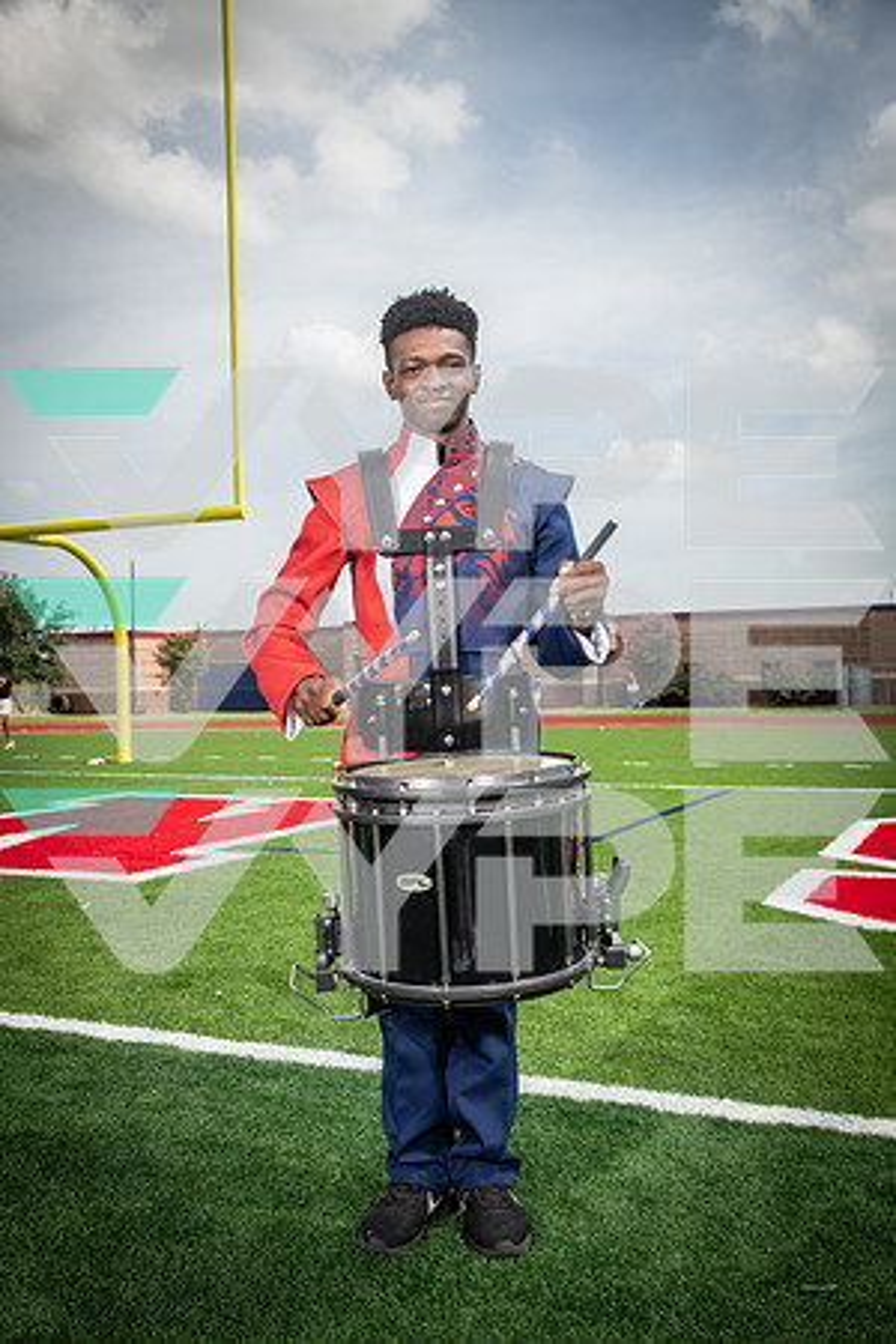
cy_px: 672
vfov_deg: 54.4
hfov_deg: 37.9
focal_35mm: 35
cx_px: 448
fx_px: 1307
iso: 125
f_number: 7.1
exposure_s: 1/400
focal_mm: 35
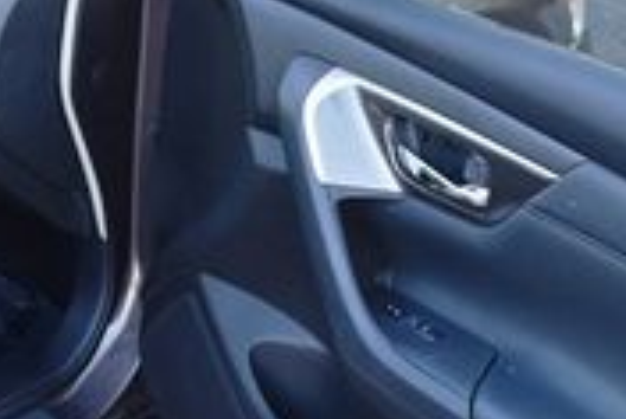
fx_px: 1707
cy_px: 296
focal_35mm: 98
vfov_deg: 14.0
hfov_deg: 20.8
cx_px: 263
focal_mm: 18
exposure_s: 1/250
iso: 640
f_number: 3.5
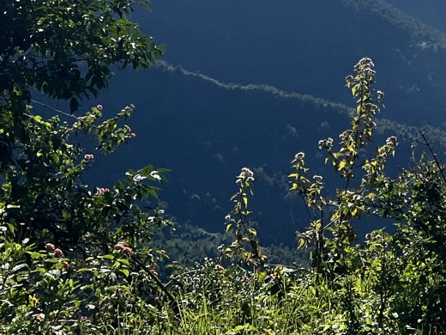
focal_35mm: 90
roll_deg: -2.2
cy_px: -168
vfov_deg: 15.2
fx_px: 1160
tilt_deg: -3.1
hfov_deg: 20.1
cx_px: 571
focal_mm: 5.7
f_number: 1.5
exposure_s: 1/16393
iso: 50
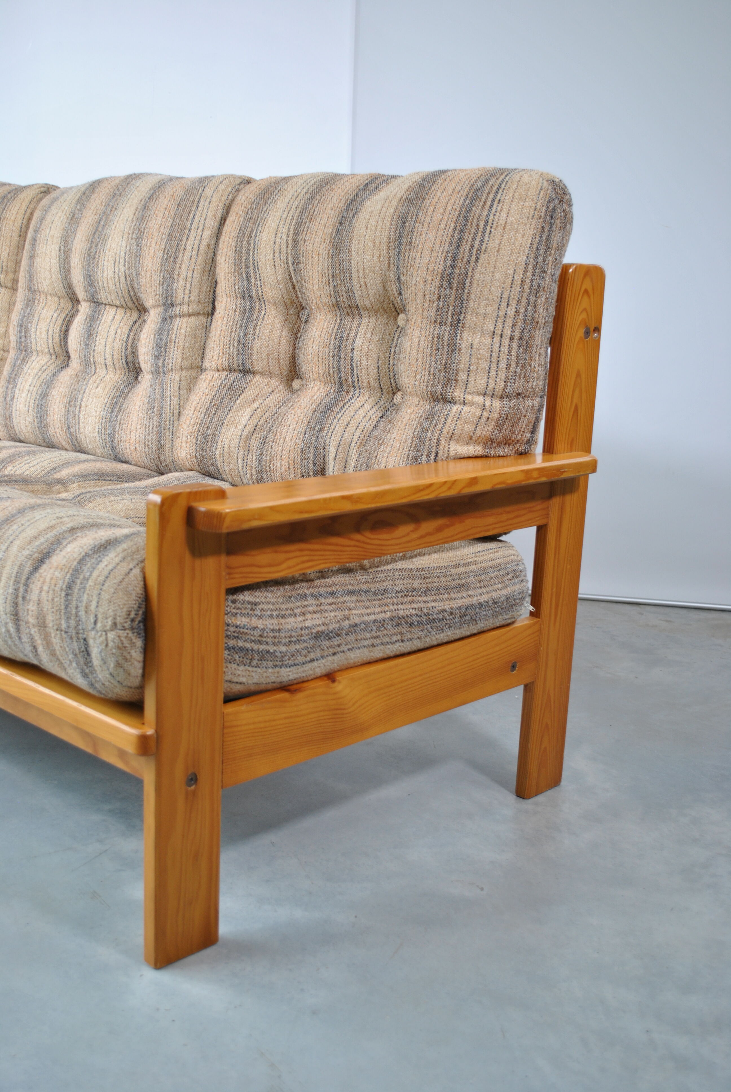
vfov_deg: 49.5
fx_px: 1184
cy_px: 546
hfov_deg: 34.3
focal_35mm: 39
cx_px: 366
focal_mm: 26
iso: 200
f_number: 4.5
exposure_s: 1/30
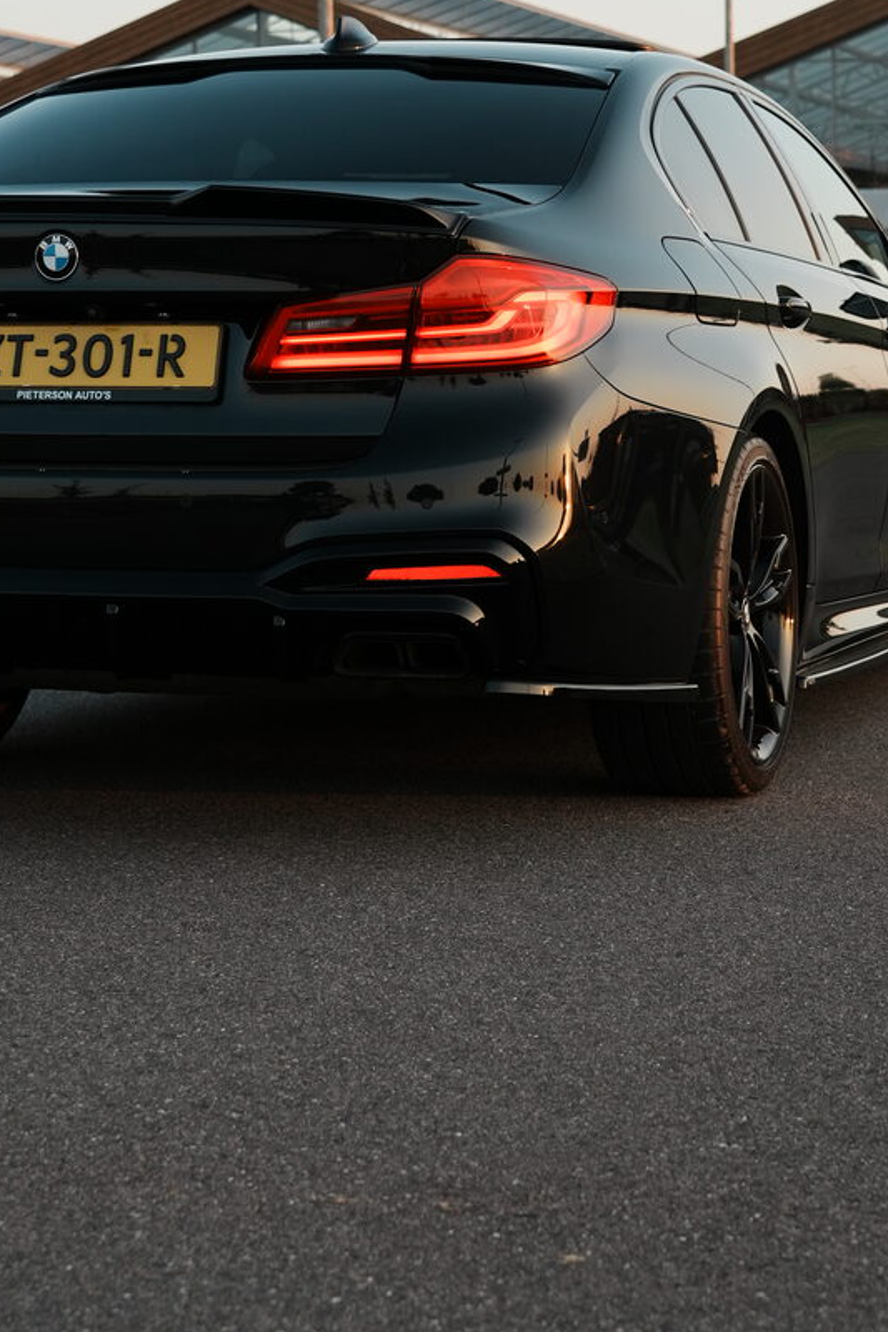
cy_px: 338
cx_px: 602
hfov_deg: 16.6
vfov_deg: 24.5
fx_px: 3035
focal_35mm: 82
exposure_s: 1/250
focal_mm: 41
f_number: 4.5
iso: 200
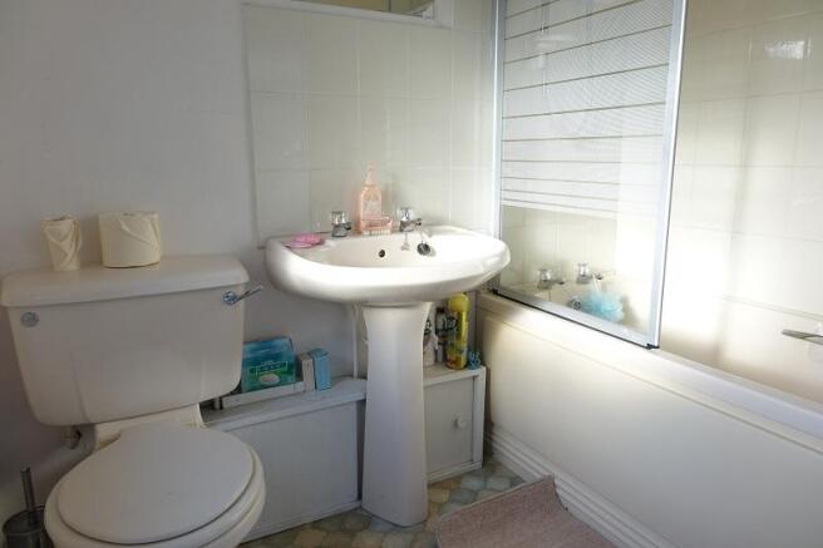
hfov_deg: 73.8
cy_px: 274
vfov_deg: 53.1
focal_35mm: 24
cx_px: 412
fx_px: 548
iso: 125
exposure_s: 1/40
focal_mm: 8.8
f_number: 4
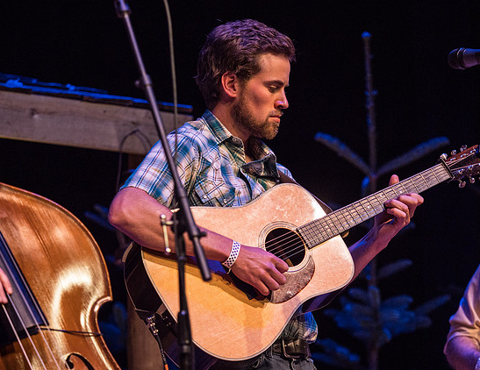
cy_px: 199
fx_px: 3391
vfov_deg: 6.3
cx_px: 266
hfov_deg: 8.1
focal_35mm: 242
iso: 640
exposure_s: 1/250
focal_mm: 106
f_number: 2.8
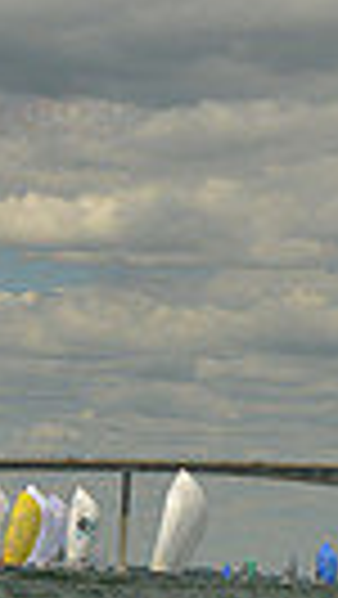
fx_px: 5105
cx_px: 324
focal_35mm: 321
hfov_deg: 3.8
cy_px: 749
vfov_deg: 6.7
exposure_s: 1/1000
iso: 400
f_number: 7.1
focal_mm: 70
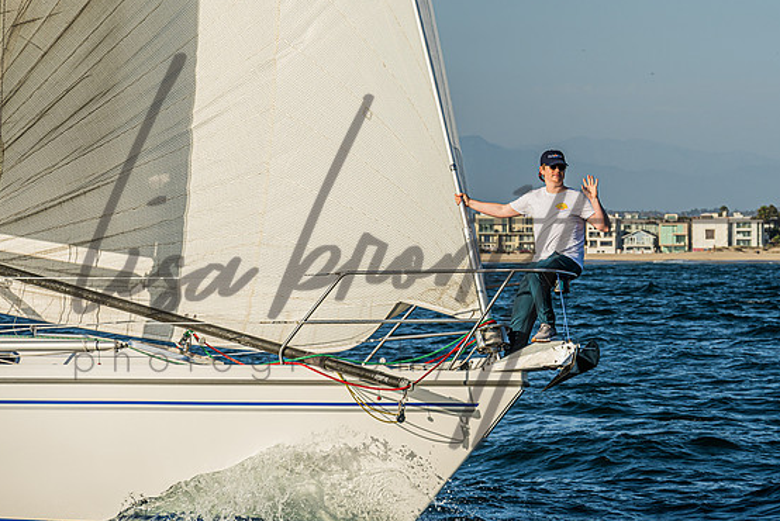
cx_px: 517
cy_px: 167
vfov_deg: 8.4
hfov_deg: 12.6
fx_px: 3533
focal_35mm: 163
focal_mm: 115
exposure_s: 1/1000
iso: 100
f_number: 6.3
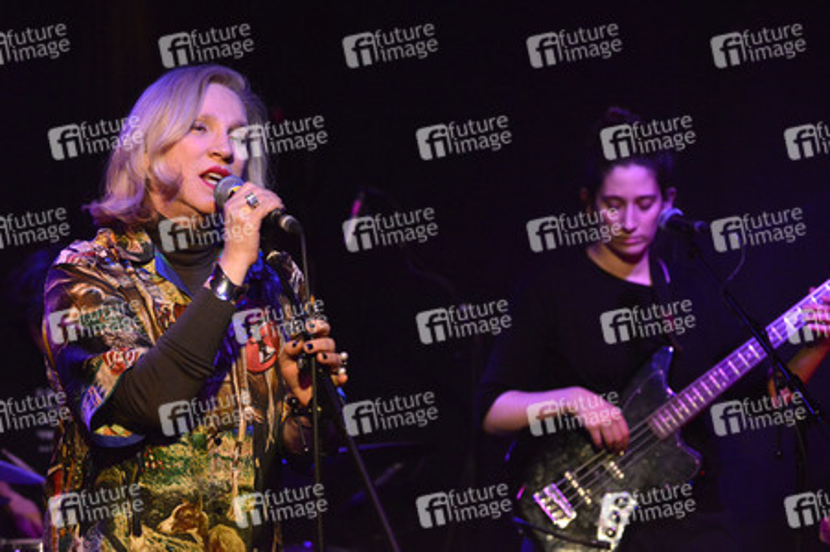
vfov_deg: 19.4
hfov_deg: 28.9
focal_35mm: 70
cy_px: 276
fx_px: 1613
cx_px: 415
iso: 8063
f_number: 2.8
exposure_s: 1/320
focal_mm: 70
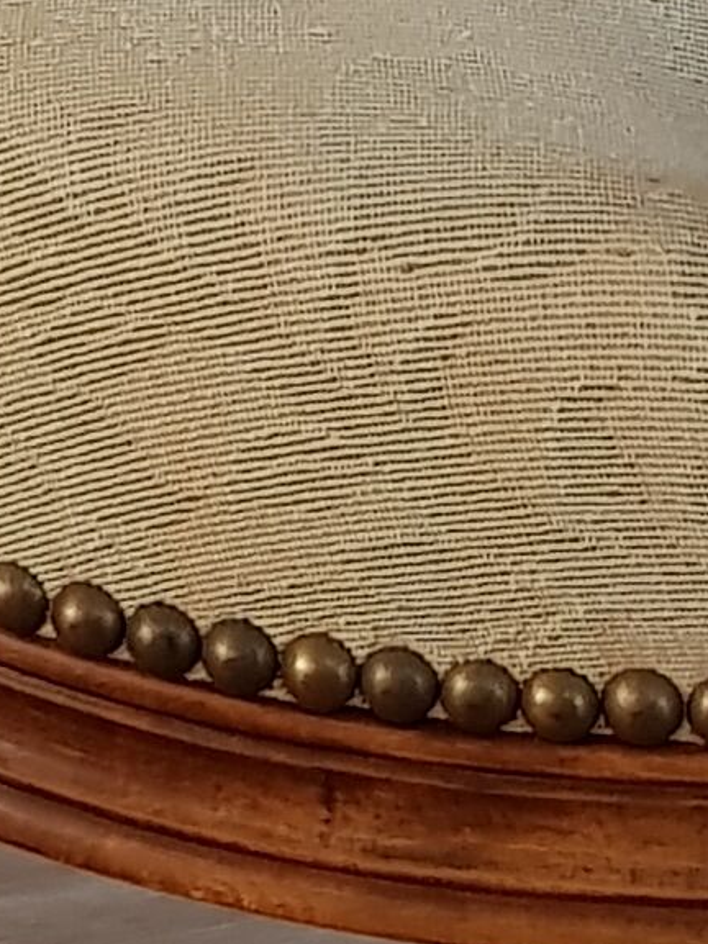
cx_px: 464
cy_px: -198
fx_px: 4963
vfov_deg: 10.7
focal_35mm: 182
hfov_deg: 8.2
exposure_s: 1/38
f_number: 1.7
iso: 160
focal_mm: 4.2
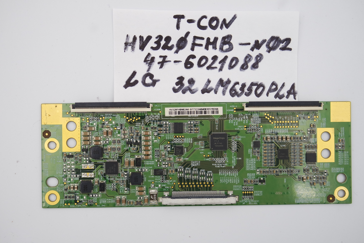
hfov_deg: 41.1
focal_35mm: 48
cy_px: 122
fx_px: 485
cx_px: 182
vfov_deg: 28.1
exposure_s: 1/125
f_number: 4.5
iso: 160
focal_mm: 18
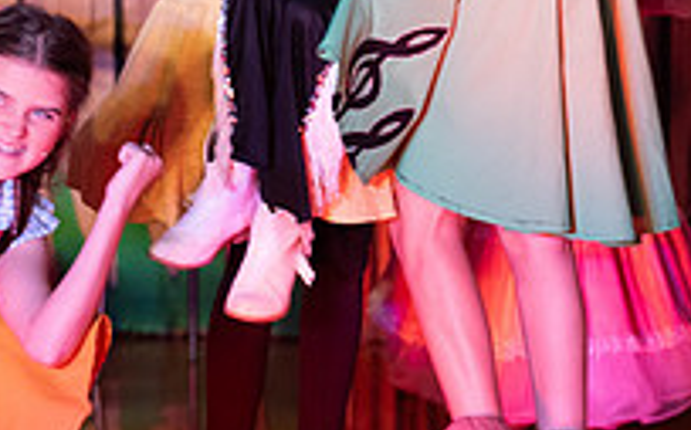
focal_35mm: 392
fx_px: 7374
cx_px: 379
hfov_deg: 5.4
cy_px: -66
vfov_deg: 3.3
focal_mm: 135
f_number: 2.8
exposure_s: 1/160
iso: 1000
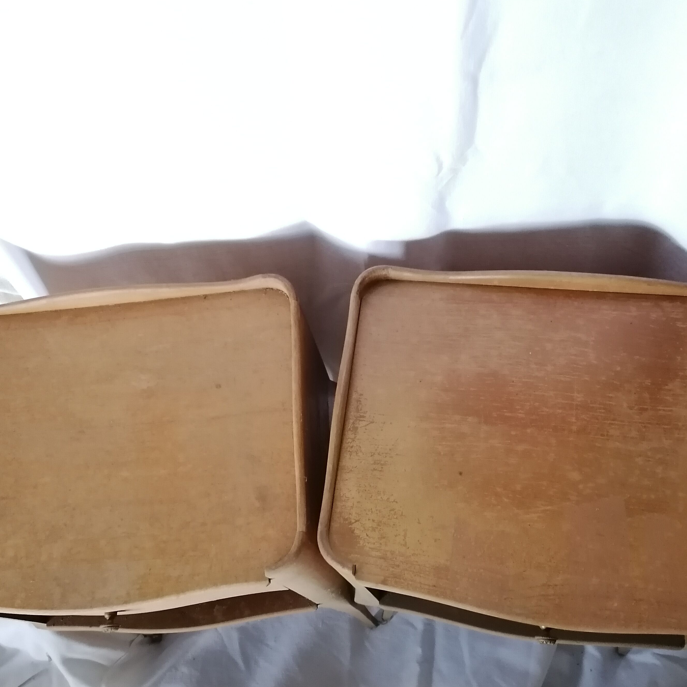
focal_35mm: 36
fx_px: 808
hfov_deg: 46.0
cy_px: 377
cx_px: 331
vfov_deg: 46.0
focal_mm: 4.75
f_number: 1.8
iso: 800
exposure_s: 1/16.7
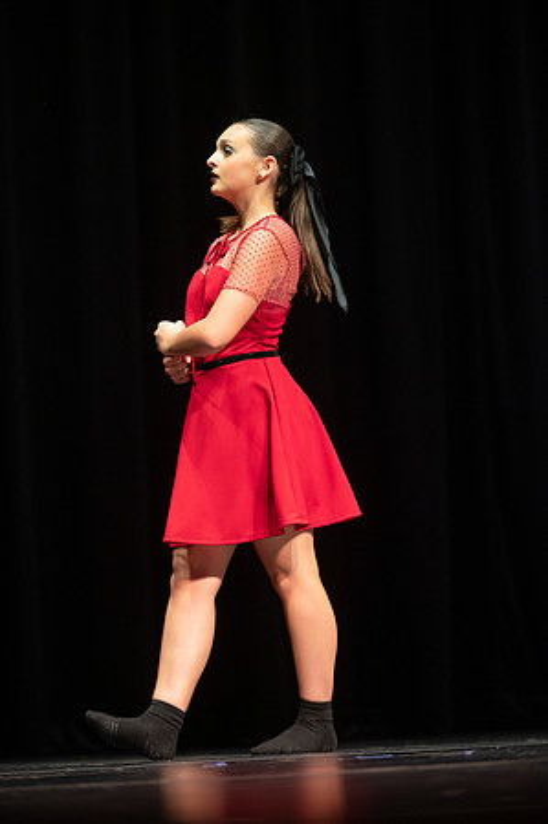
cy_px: 412
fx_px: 3662
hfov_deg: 8.6
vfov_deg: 12.9
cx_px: 274
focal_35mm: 160
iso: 1600
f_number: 2.8
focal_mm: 160
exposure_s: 1/200
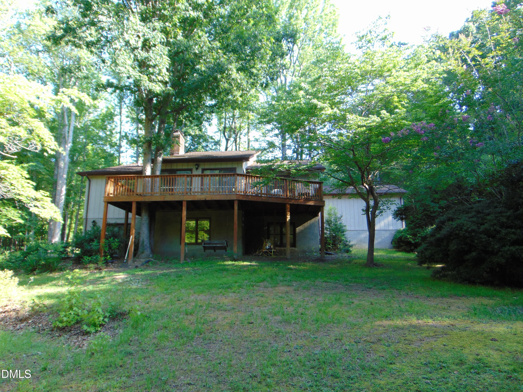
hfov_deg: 69.4
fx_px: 378
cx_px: 262
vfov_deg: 54.9
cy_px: 196
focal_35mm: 25
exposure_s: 1/80
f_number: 3
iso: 80
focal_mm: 4.5
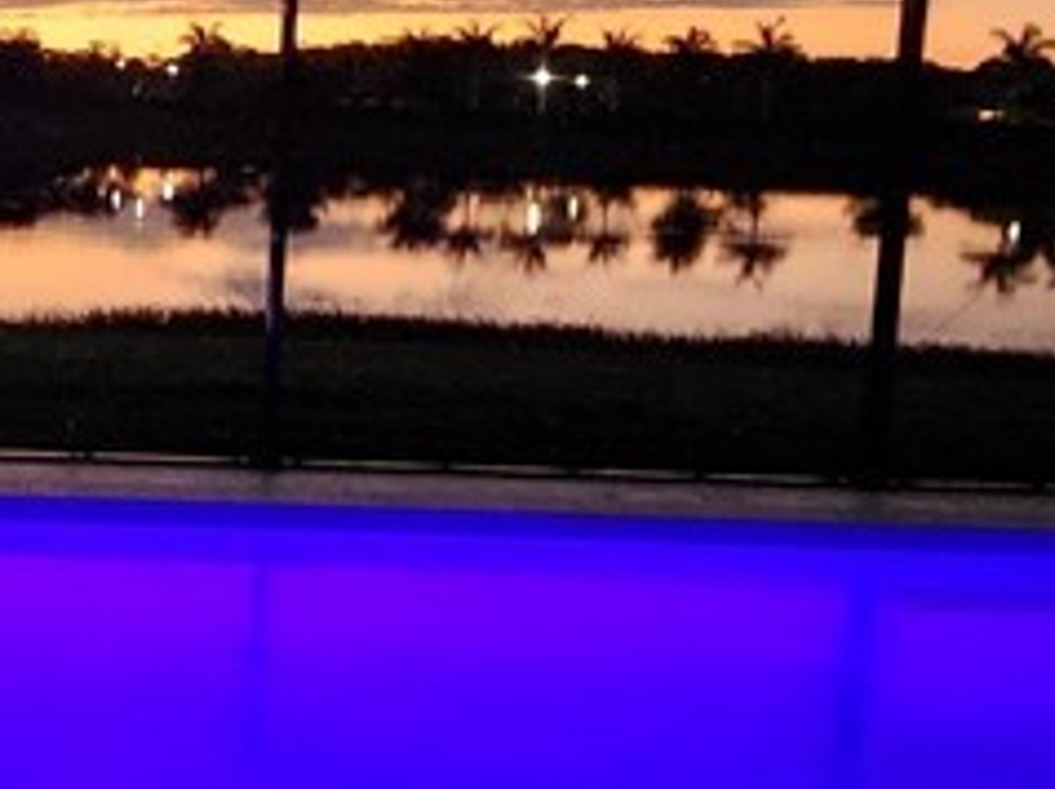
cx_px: -89
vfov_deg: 26.0
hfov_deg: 30.9
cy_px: 293
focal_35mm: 56
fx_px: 1705
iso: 800
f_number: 2.2
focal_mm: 1.74
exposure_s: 1/24
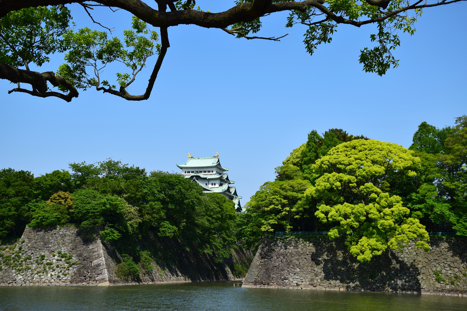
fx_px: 662
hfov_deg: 38.9
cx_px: 234
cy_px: 156
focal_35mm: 51
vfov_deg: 26.5
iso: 100
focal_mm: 34
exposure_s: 1/400
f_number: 7.1
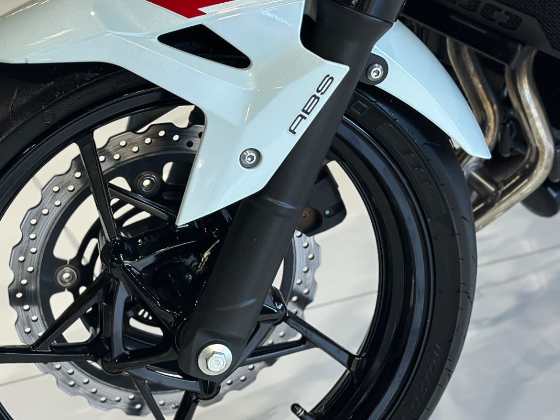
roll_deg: +5.5
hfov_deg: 21.7
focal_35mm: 90
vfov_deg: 16.4
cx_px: 218
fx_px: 1456
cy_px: 276
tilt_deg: -28.2
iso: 125
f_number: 1.78
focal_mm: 6.86
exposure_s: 1/170
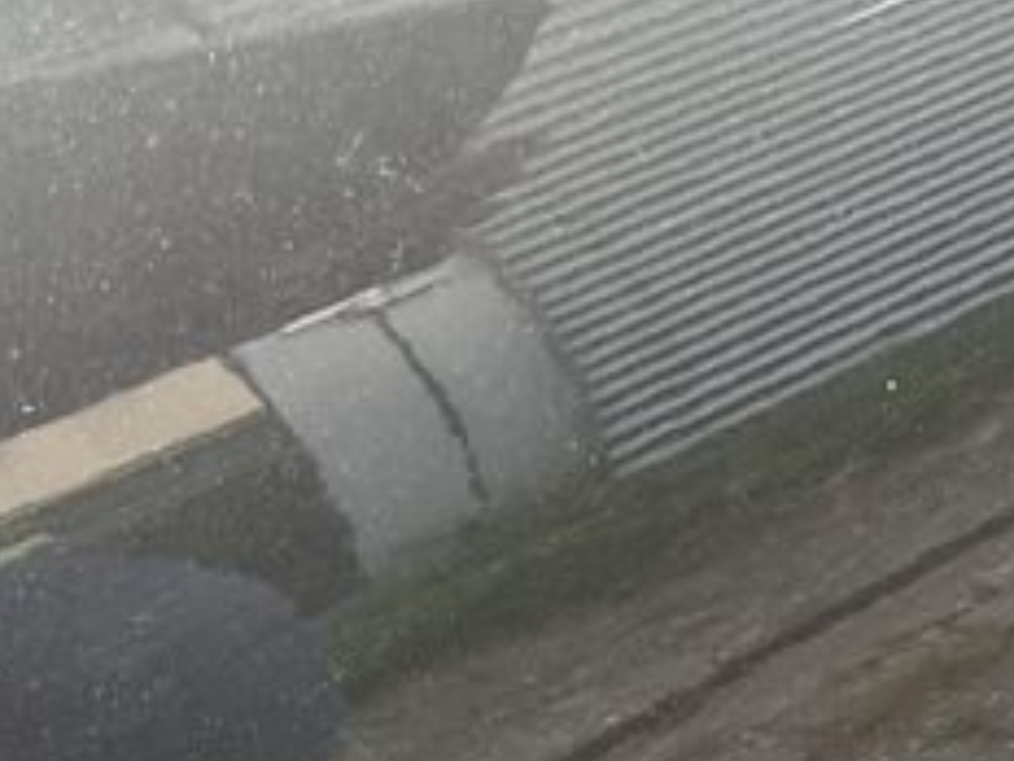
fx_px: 2929
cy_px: 105
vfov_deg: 14.7
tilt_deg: -43.0
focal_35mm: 100
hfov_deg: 17.1
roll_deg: -10.5
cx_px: 1656
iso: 32
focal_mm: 3
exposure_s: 1/100
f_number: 1.8
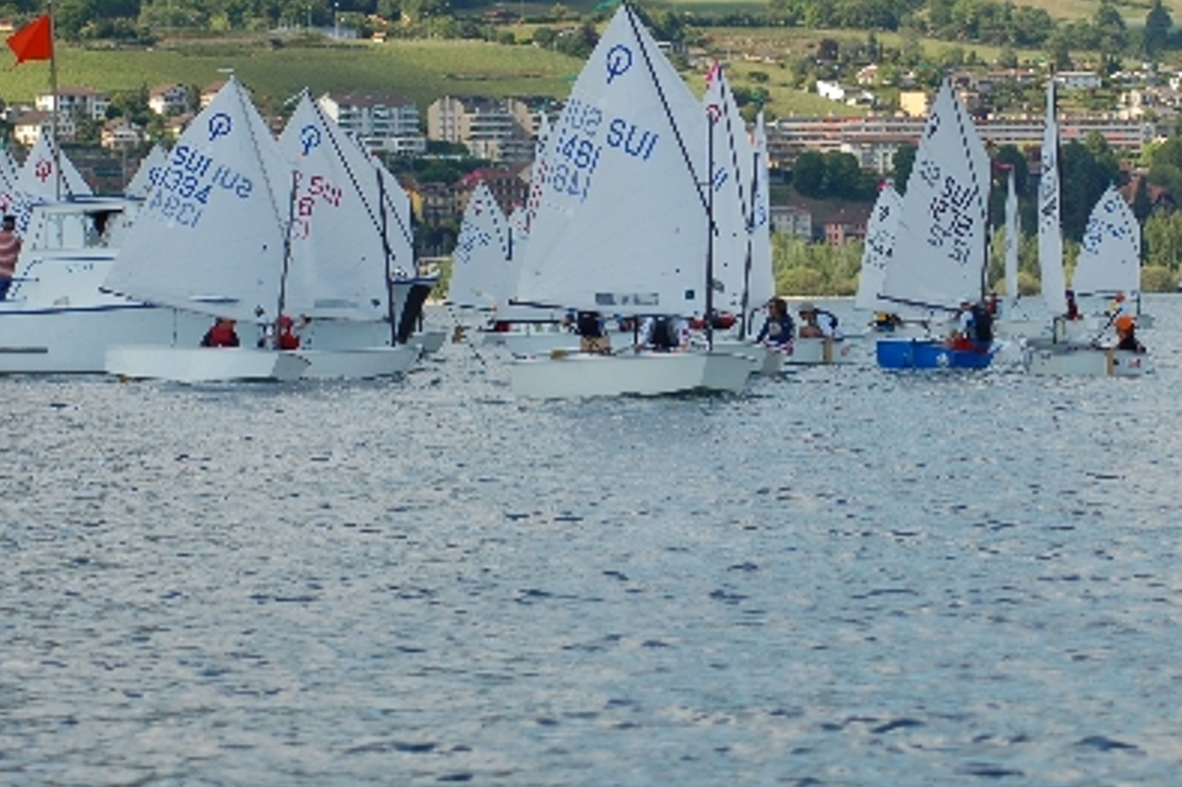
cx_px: 700
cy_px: 275
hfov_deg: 12.1
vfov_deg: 8.1
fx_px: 5579
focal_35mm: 170
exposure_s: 1/640
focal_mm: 70
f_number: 6.3
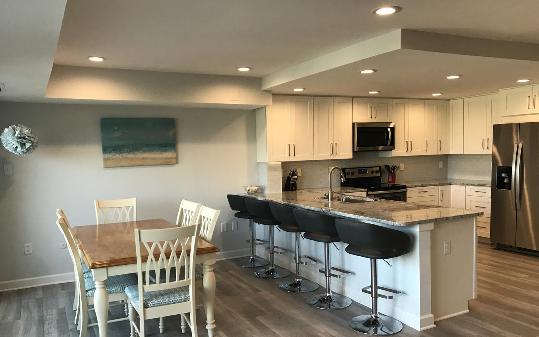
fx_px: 441
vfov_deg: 41.7
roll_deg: +1.7
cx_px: 269
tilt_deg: -3.4
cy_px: 190
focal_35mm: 30
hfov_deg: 62.9
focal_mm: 3.99
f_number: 1.8
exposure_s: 1/30
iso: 20
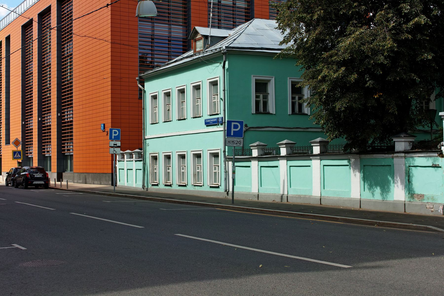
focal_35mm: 52
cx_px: 222
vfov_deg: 25.8
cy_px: 148
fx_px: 647
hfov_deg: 37.9
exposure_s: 1/250
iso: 100
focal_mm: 35
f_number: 6.3
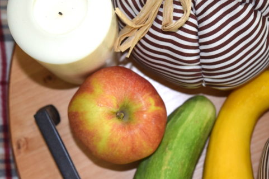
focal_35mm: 78
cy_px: 86
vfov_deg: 17.5
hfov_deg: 26.0
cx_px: 135
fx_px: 582
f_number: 5.6
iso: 1600
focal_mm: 50
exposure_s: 1/160
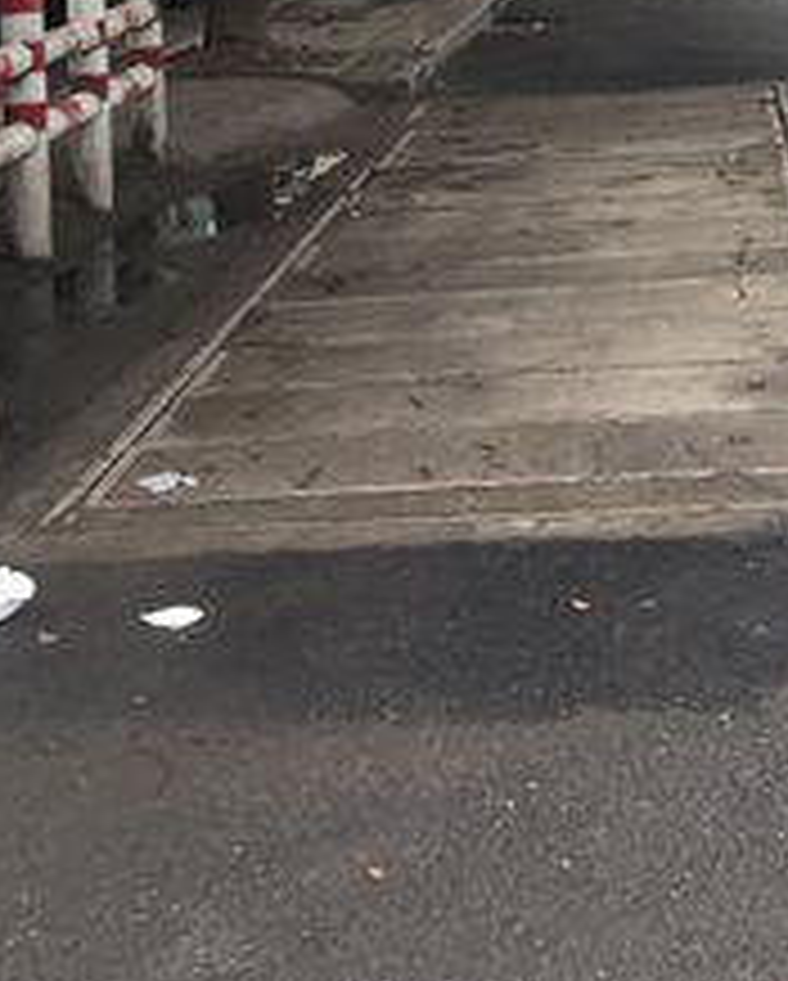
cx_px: 633
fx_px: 2269
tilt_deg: +1.9
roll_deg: +3.1
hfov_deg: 19.5
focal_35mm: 78
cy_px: -263
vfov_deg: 22.1
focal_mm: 4.15
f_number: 2.2
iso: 32
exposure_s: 1/173
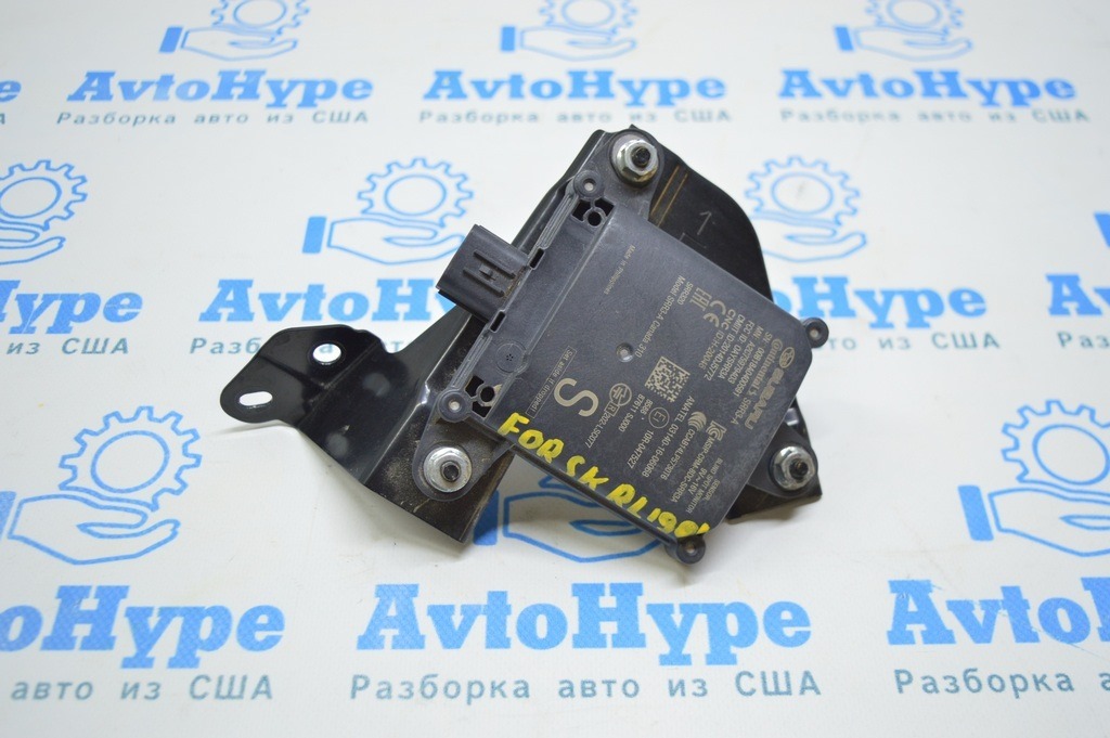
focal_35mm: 38
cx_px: 555
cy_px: 369
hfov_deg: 51.3
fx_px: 1155
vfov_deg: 35.4
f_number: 4
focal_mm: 25
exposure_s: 1/40
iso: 400
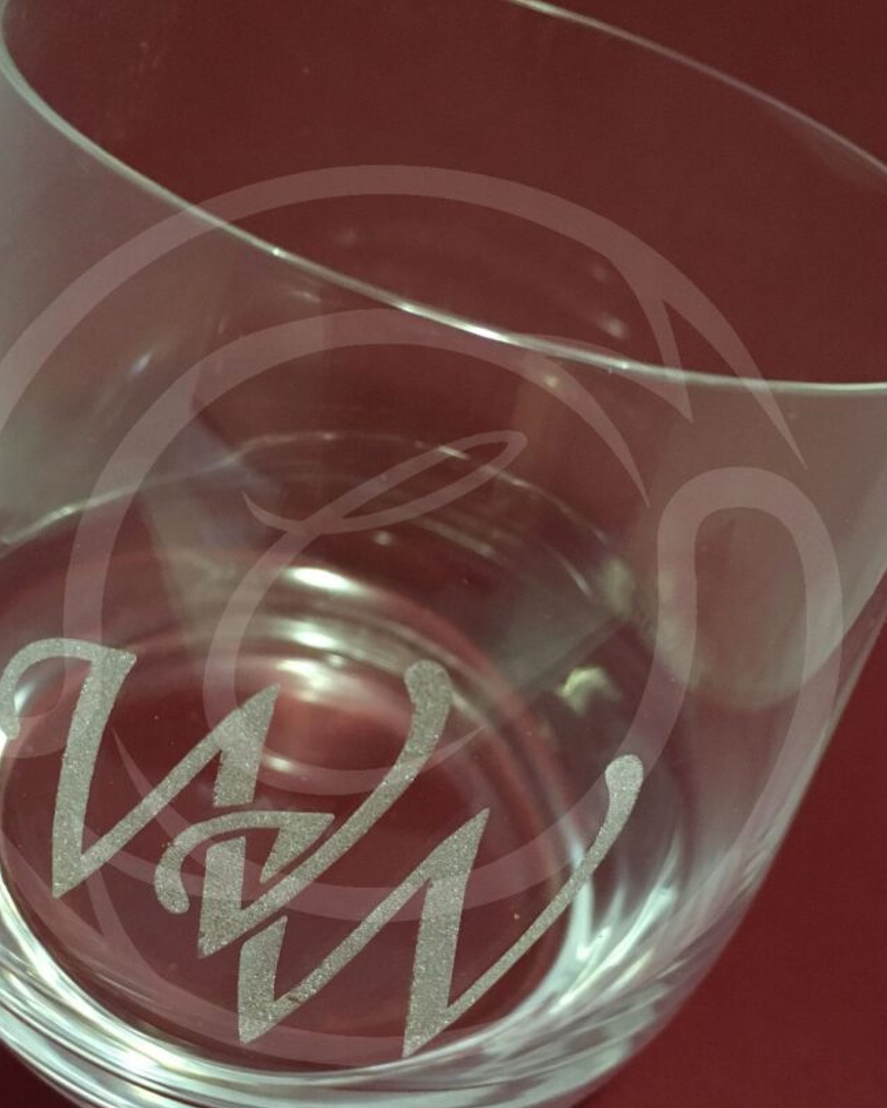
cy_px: 615
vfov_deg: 50.2
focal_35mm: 36
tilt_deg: -37.9
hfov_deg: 41.1
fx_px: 1181
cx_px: 377
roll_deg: -18.8
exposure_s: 1/17
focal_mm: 4.15
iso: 400
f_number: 2.2
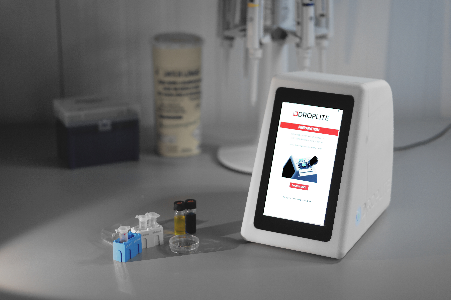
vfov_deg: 18.1
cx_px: 226
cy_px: 150
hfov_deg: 27.0
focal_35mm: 75
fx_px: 939
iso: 100
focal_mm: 50
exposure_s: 1/125
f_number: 1.8
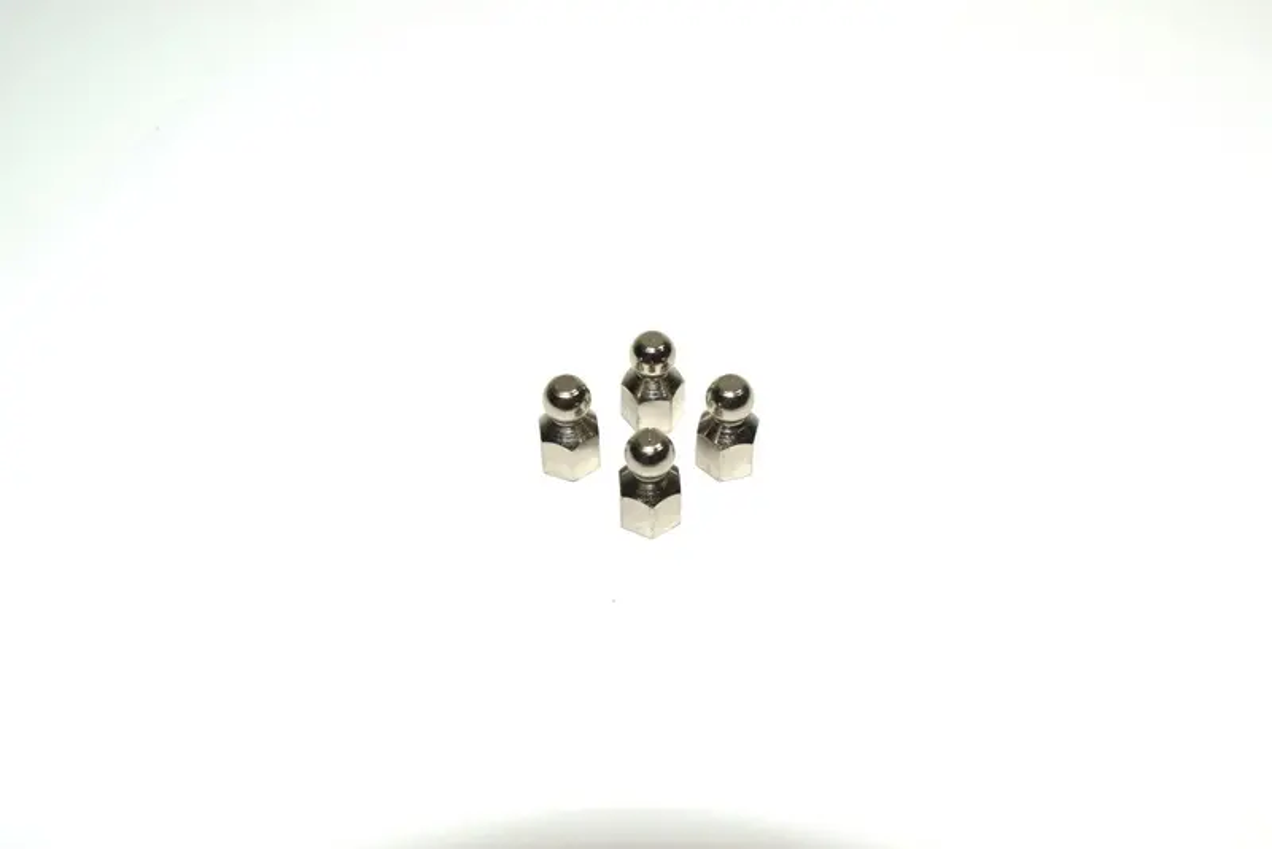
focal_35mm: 40
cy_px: 424
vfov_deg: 33.0
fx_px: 1431
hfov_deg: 47.9
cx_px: 636
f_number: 13
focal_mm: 27
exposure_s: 1/40
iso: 100
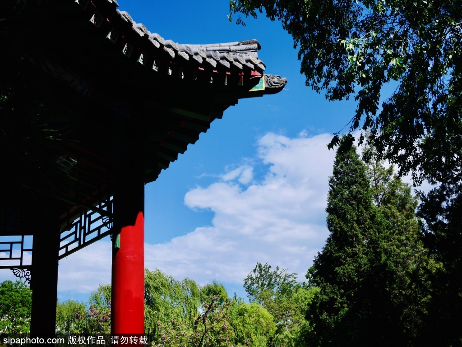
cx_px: 231
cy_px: 174
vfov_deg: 30.3
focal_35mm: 48
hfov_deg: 39.6
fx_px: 641
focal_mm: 24
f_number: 9
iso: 200
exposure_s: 1/400
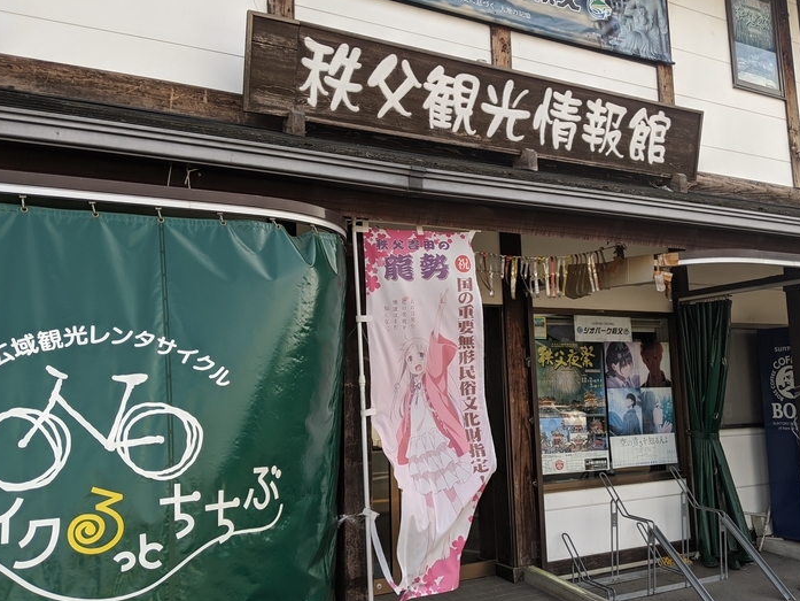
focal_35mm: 31
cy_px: 286
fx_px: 717
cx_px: 429
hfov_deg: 58.3
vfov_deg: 45.4
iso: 63
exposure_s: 1/671
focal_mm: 4.44
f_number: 1.8
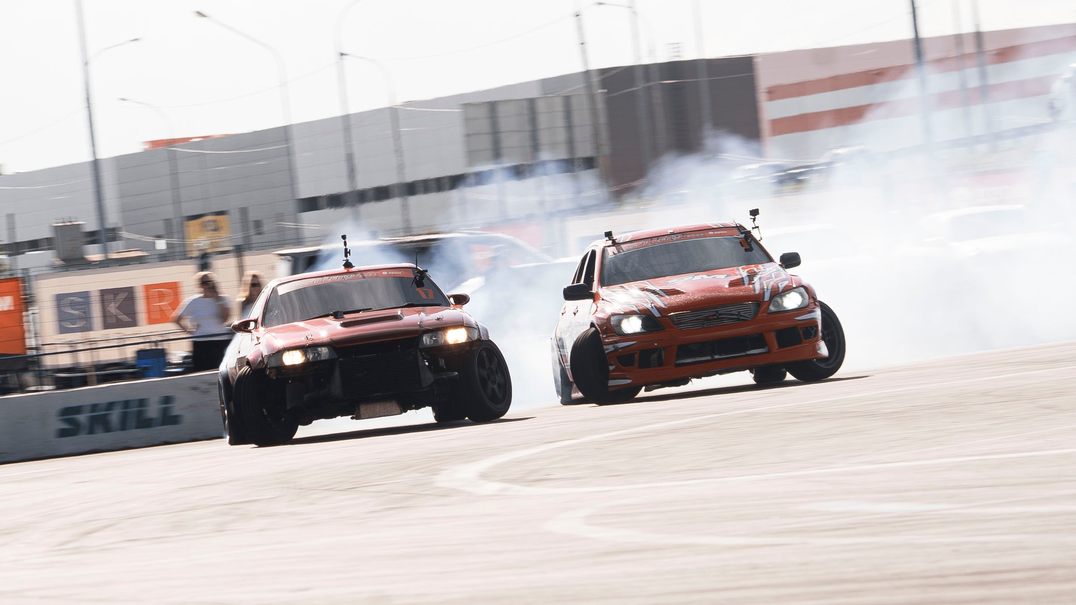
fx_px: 8057
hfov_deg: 7.6
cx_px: 545
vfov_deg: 4.3
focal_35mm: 282
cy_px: 280
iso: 100
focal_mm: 110
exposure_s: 1/125
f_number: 10
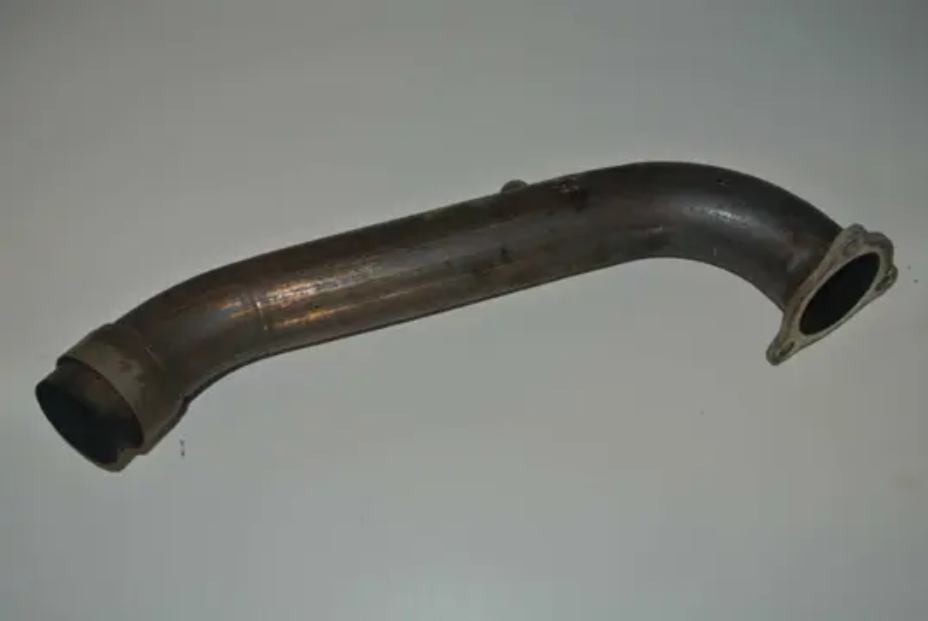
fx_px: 1032
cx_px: 464
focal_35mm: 40
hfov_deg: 48.4
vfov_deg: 33.5
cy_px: 310
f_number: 4.2
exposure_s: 1/60
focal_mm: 15.1
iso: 200
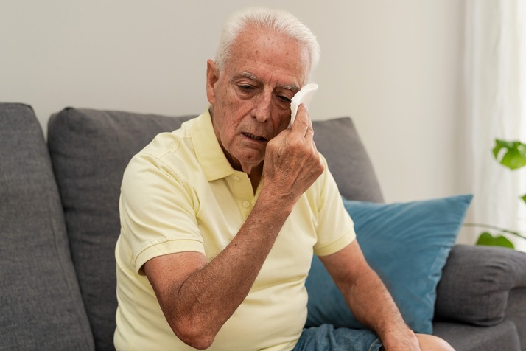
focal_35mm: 49
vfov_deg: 27.5
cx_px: 351
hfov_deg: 39.9
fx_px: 716
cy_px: 177
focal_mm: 35
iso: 400
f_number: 2.5
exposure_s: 1/200
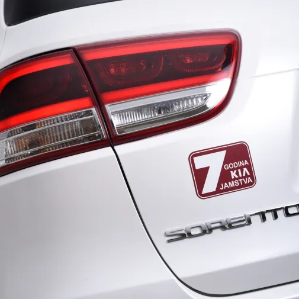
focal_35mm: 64
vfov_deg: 26.9
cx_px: 98
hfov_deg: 26.7
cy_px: 150
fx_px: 625
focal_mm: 50
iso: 160
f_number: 4.5
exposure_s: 1/200
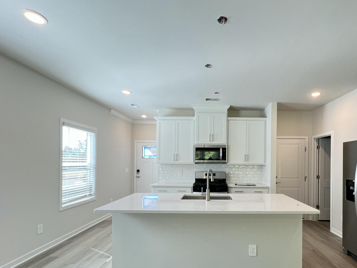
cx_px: 215
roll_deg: -0.5
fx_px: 175
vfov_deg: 73.8
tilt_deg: -0.4
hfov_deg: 89.8
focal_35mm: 17
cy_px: 163
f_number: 1.8
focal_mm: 1.57
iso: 125
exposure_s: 1/120
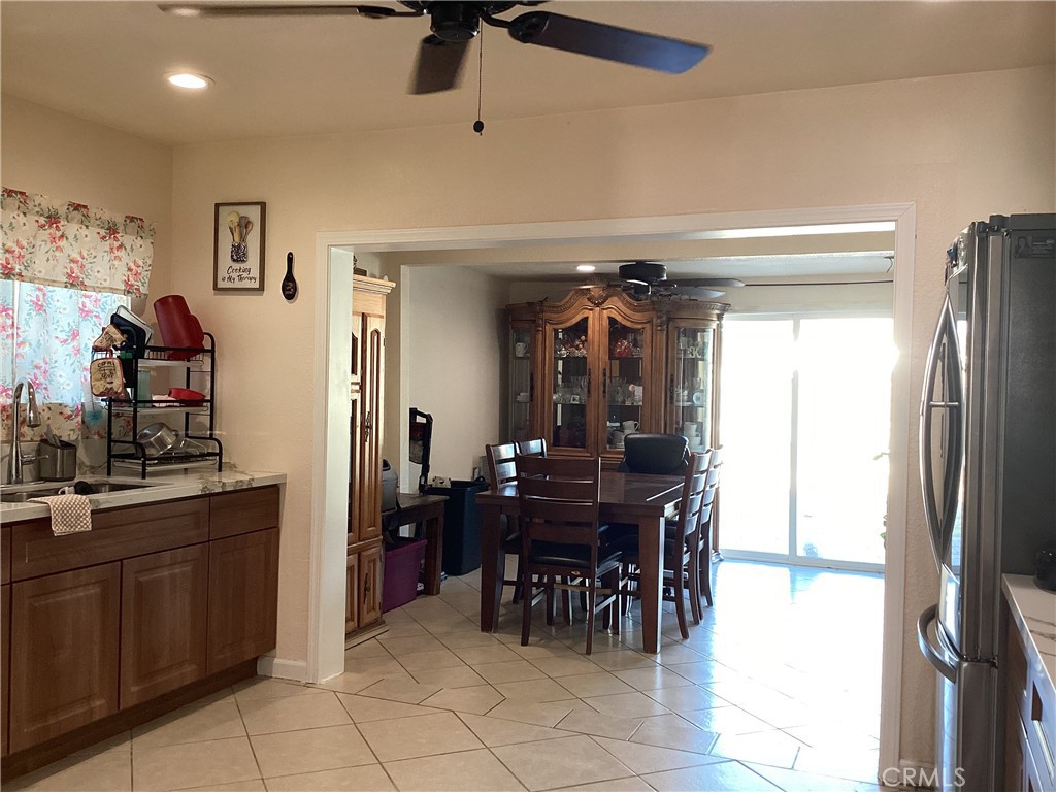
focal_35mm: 31
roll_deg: -1.5
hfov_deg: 58.4
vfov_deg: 45.4
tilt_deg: -2.2
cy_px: 396
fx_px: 946
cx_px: 528
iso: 100
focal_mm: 3.3
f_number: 2.4
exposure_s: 1/60
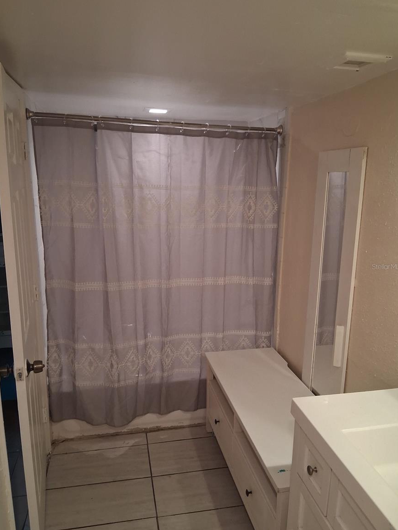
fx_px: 414
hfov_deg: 51.4
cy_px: 266
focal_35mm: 27
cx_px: 198
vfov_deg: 65.3
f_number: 1.8
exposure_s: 1/60
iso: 400
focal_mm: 3.98
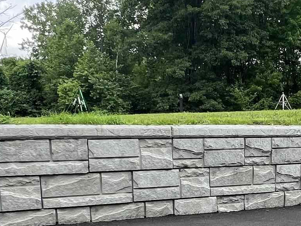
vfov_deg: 26.9
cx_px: 247
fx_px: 452
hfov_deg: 35.4
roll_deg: +0.7
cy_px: 210
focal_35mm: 52
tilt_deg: -9.6
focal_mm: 1.57
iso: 32
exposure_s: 1/259
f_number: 1.8
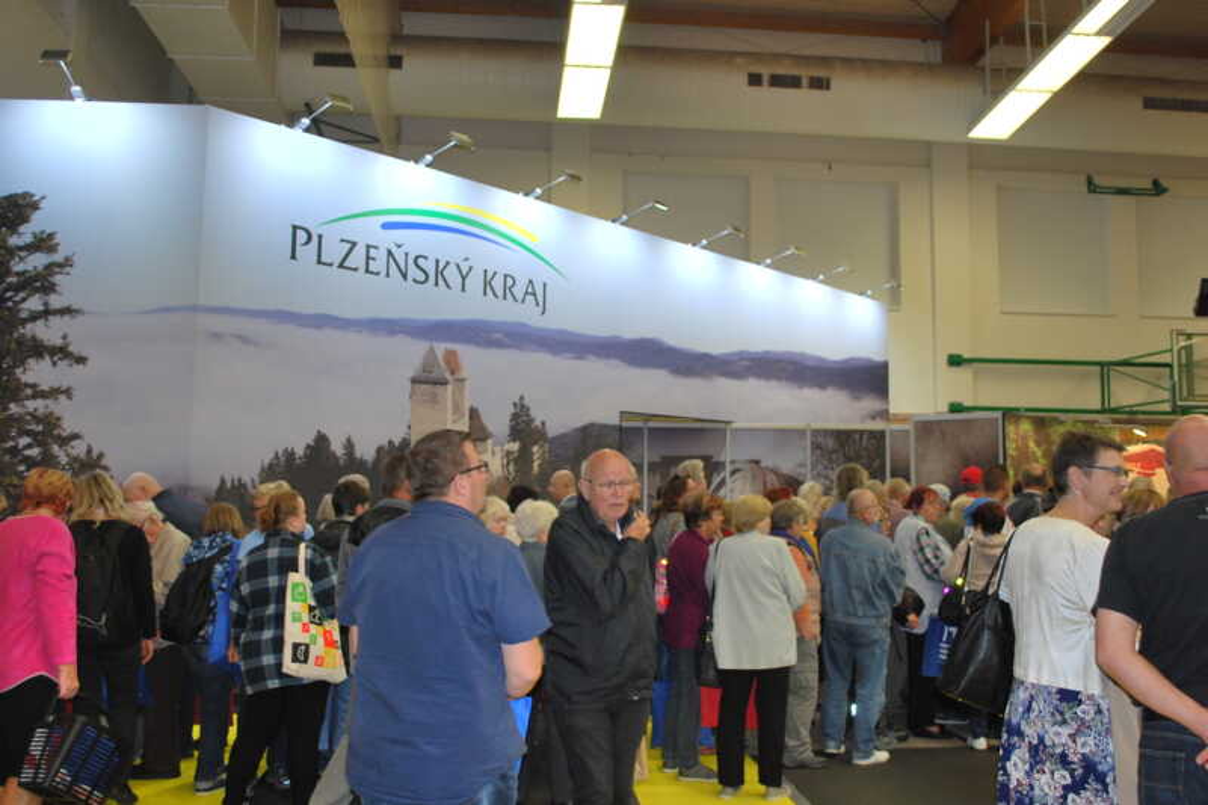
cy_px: 402
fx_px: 1107
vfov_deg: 40.0
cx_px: 604
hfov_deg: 57.2
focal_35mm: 33
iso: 200
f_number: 4
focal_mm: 22
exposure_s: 1/60
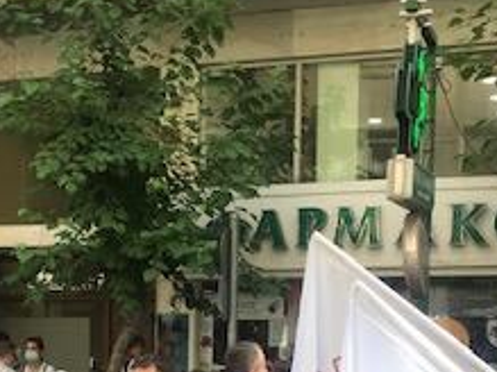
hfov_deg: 23.8
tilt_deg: -1.6
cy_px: 445
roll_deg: -0.7
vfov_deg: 17.2
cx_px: 200
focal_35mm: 82
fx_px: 1177
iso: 20
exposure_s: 1/384
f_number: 1.8
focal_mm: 3.99
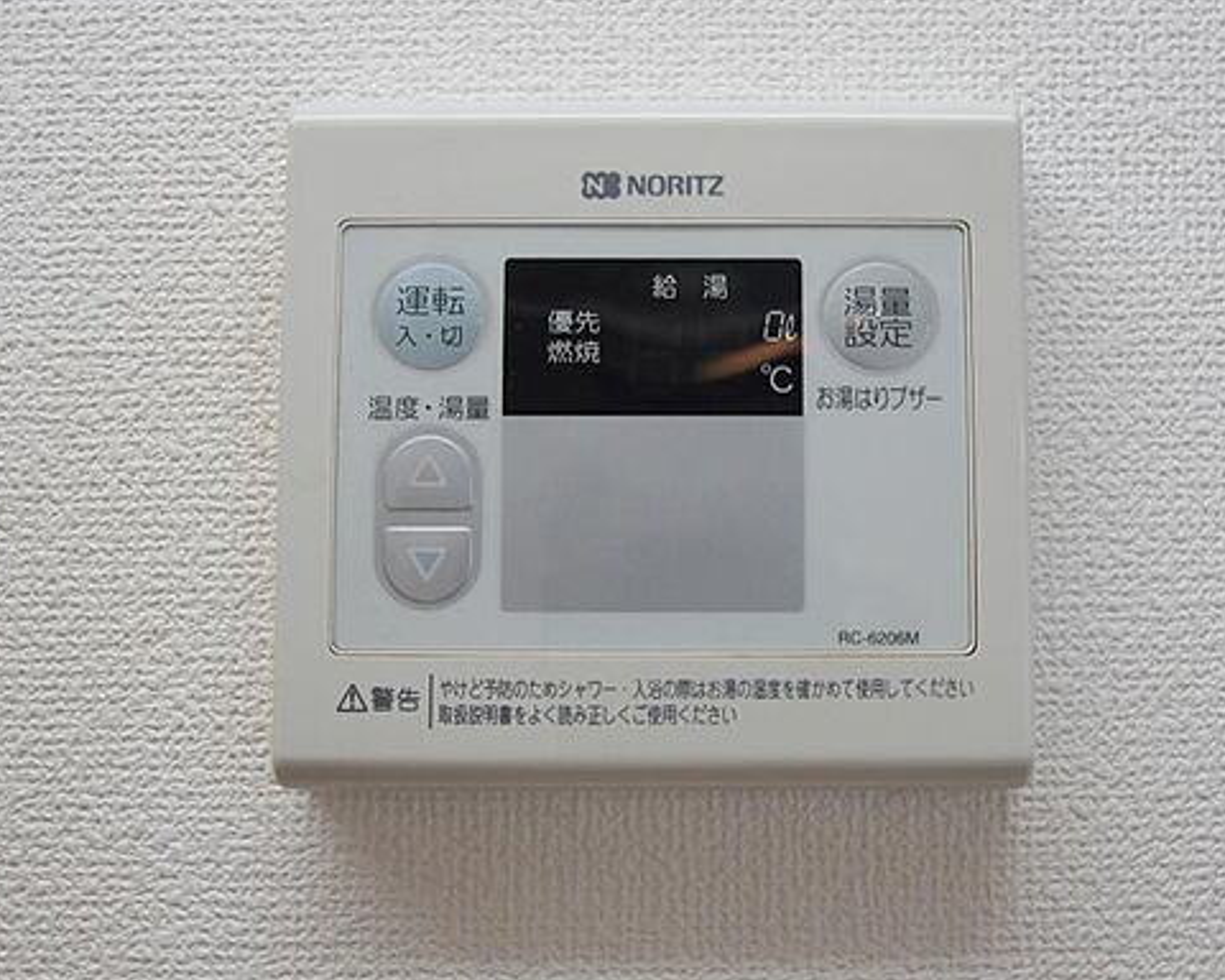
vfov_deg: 33.4
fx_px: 1631
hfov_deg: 41.1
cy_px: 470
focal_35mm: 45
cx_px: 702
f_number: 4.5
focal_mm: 24
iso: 200
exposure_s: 1/40
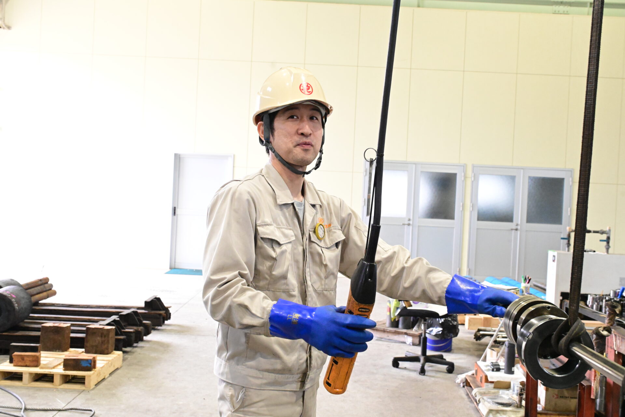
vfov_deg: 33.4
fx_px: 694
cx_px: 312
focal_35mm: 40
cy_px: 208
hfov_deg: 48.5
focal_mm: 40
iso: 10000
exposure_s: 1/125
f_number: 6.3
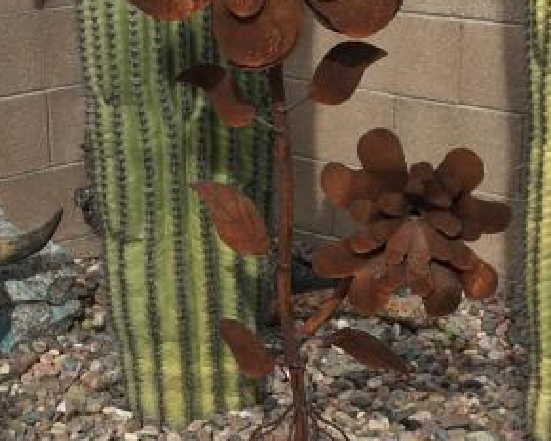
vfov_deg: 15.3
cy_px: 340
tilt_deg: -20.3
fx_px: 1631
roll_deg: +1.2
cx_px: 266
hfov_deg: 19.2
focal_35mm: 100
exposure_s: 1/732
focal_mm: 4.15
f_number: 2.2
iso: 25
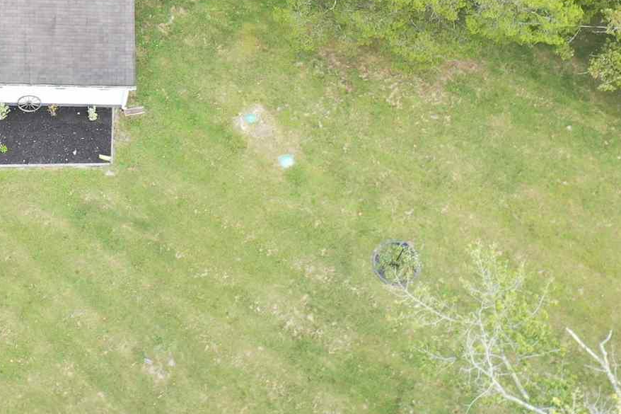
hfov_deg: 19.6
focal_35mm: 98
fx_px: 1690
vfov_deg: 13.7
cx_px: -129
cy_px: -33
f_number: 4
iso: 100
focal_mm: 10.26
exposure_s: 1/100
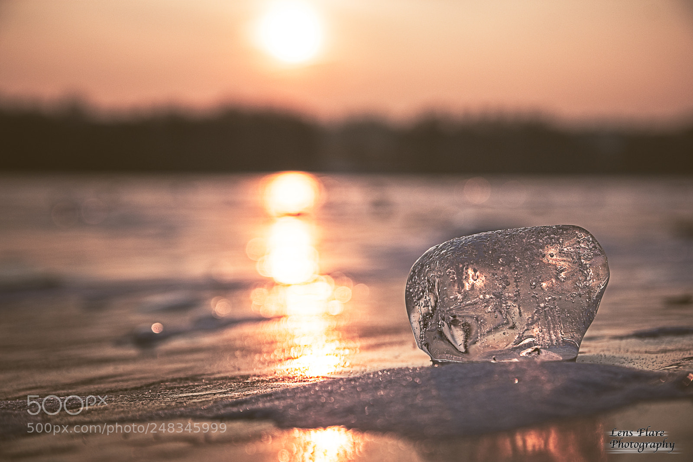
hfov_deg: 27.0
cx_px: 346
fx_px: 1444
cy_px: 231
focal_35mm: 75
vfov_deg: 18.2
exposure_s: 1/2000
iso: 125
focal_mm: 50
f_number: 4
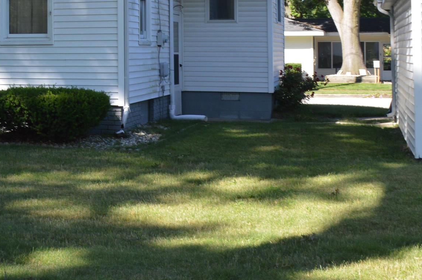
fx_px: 843
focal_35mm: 72
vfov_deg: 18.4
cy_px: 5
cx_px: 7
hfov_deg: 26.7
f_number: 8
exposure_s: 1/125
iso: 220
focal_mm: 18
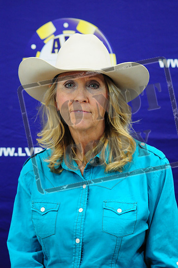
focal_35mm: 105
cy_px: 134
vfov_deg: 19.5
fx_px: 781
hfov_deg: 13.0
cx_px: 89
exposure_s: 1/125
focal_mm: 70
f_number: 4
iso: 1250
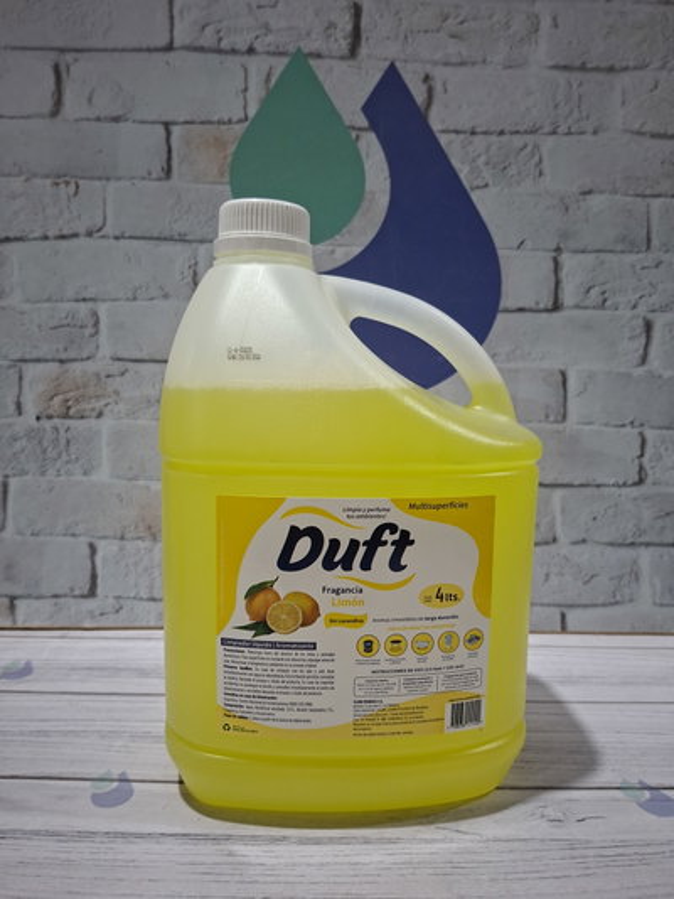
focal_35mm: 23
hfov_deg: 58.9
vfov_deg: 73.9
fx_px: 597
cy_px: 450
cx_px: 337
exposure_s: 1/40
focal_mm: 5.54
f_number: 1.8
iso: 320
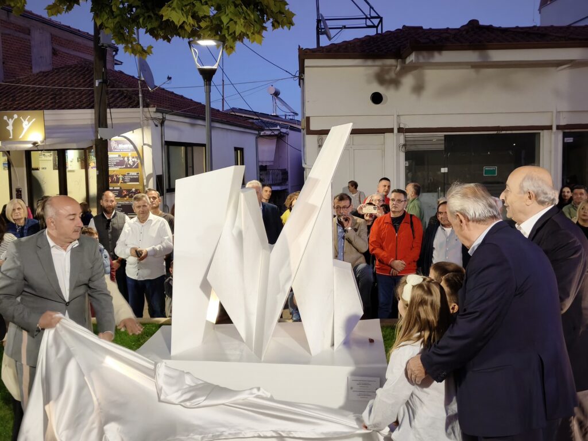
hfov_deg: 46.8
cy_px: 220
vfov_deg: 36.0
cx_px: 294
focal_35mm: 40
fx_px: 679
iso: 500
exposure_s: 1/99.5
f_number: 1.7
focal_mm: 5.35
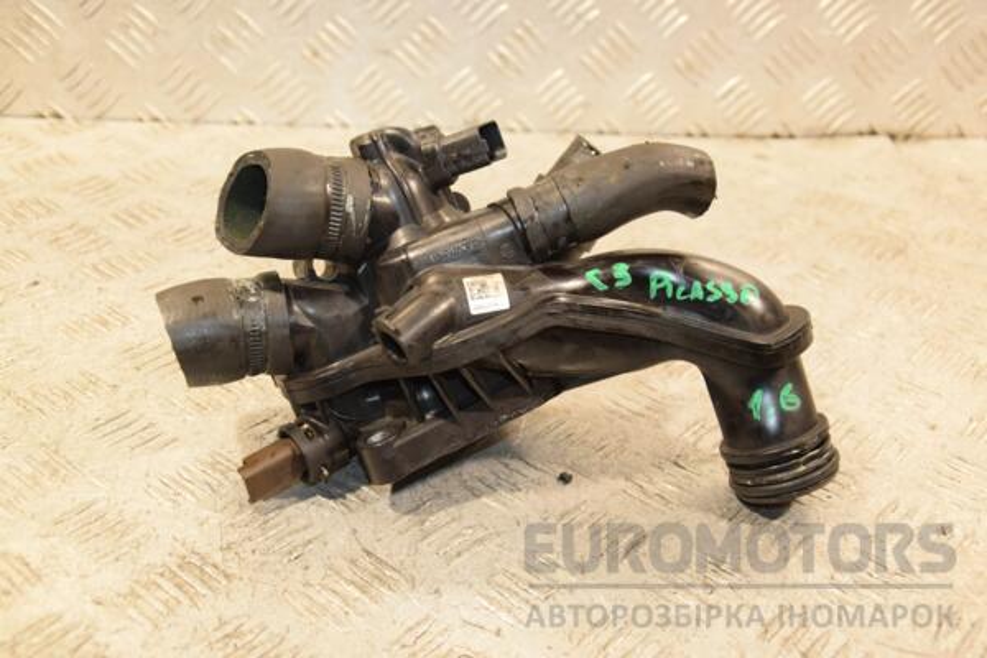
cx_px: 494
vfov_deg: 29.9
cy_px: 329
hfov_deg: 43.6
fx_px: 1234
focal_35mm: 45
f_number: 5
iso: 800
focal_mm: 30
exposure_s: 1/160
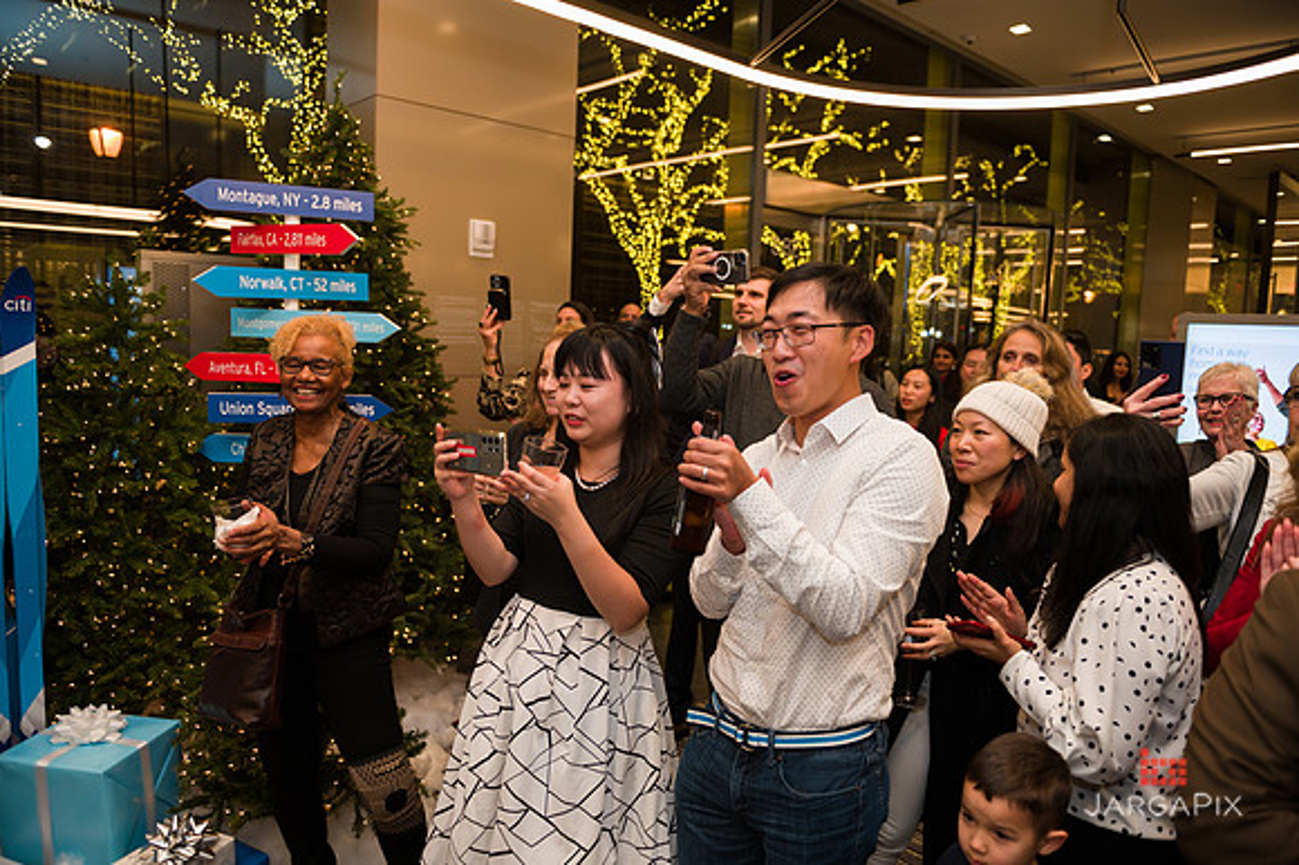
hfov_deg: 73.8
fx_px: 865
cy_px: 432
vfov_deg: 53.1
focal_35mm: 24
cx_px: 650
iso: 400
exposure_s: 1/200
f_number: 3.2
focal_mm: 24
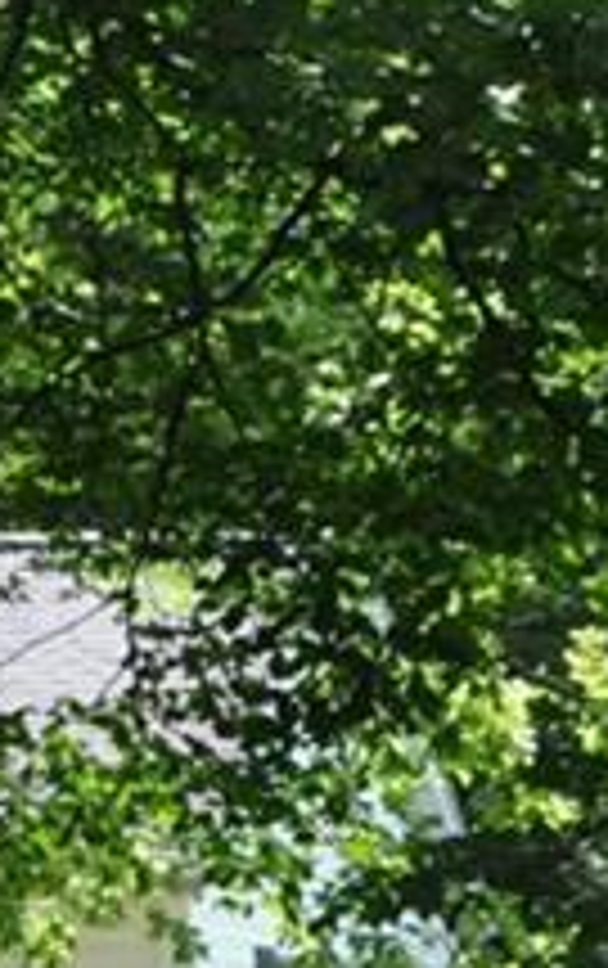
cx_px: -1468
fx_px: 10554
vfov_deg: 5.2
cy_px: 786
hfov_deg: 3.2
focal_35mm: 399
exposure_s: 1/640
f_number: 13
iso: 2000
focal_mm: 55
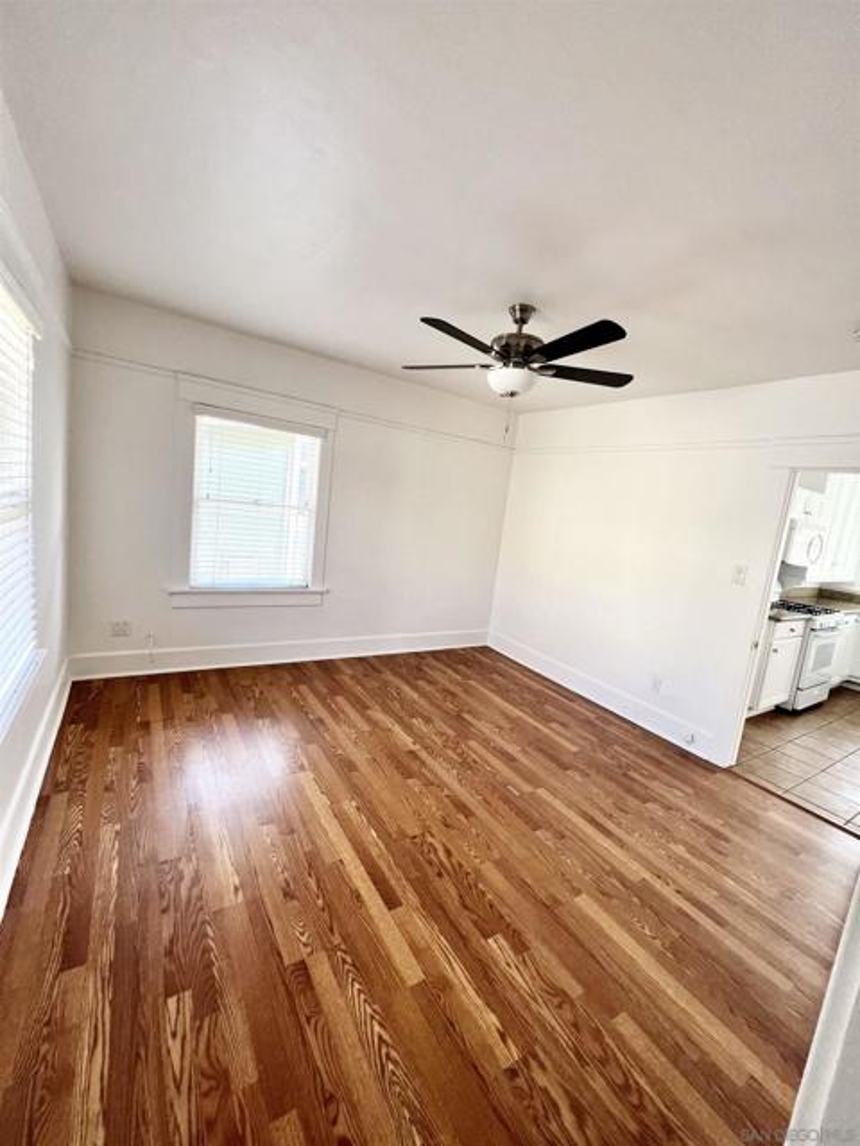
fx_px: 431
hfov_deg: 89.9
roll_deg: -6.7
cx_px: 430
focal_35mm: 13
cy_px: 573
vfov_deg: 106.2
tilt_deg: -8.0
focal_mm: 1.57
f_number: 1.8
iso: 100
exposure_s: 1/99
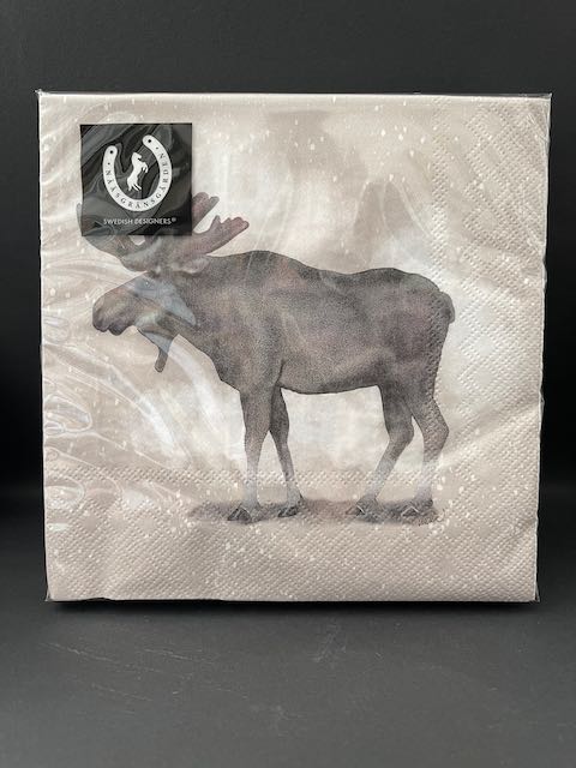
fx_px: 577
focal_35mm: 26
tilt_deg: -15.3
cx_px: 288
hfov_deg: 53.1
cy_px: 384
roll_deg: -1.1
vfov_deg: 67.3
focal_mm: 5.1
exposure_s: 1/60
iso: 200
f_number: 1.6
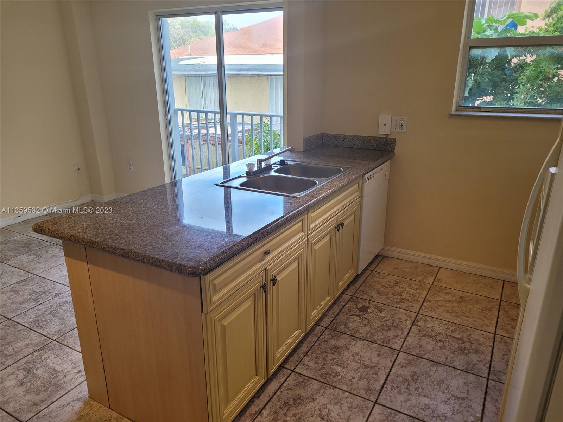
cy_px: 211
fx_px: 423
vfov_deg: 53.1
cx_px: 282
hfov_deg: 67.3
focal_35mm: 26
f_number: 1.8
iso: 40
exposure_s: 1/126
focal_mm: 5.4
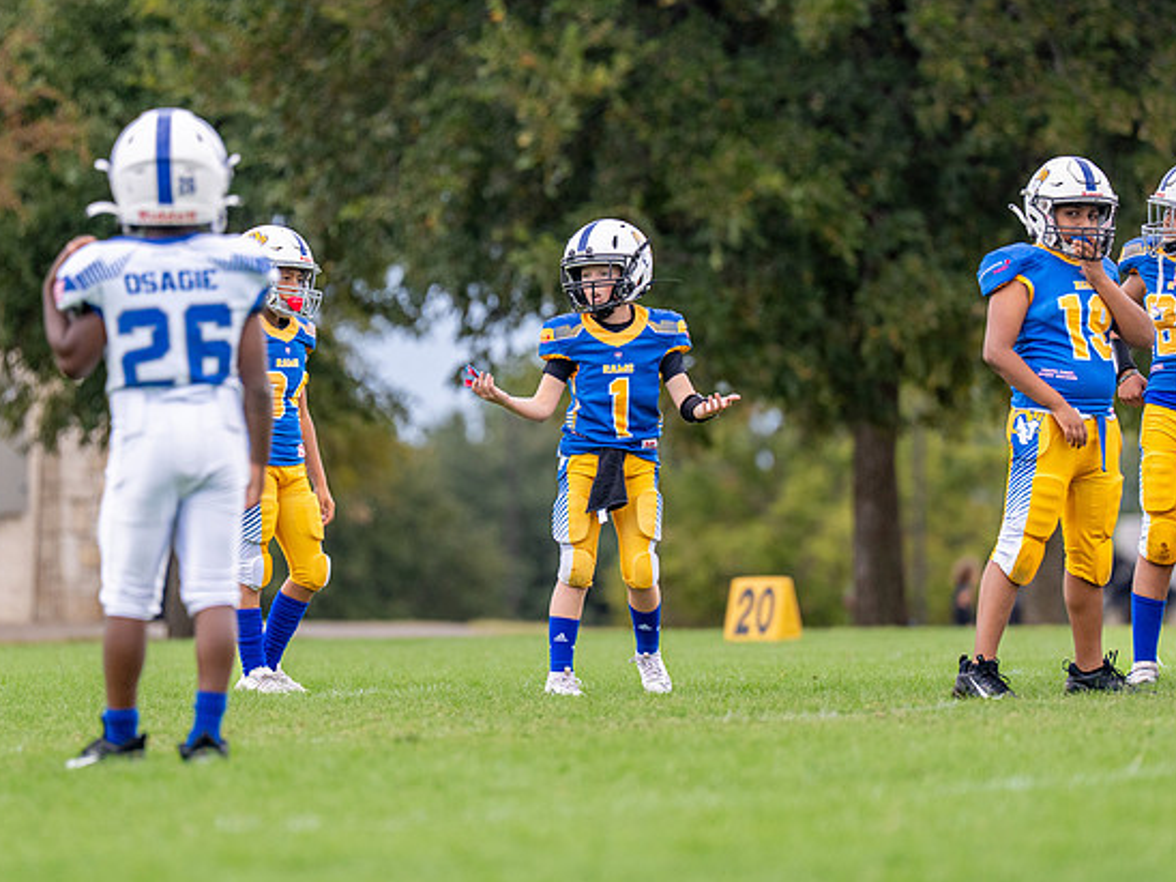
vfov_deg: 4.2
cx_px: 637
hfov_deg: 5.6
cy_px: 431
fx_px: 11924
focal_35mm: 351
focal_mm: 200
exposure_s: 1/1600
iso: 400
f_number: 2.8
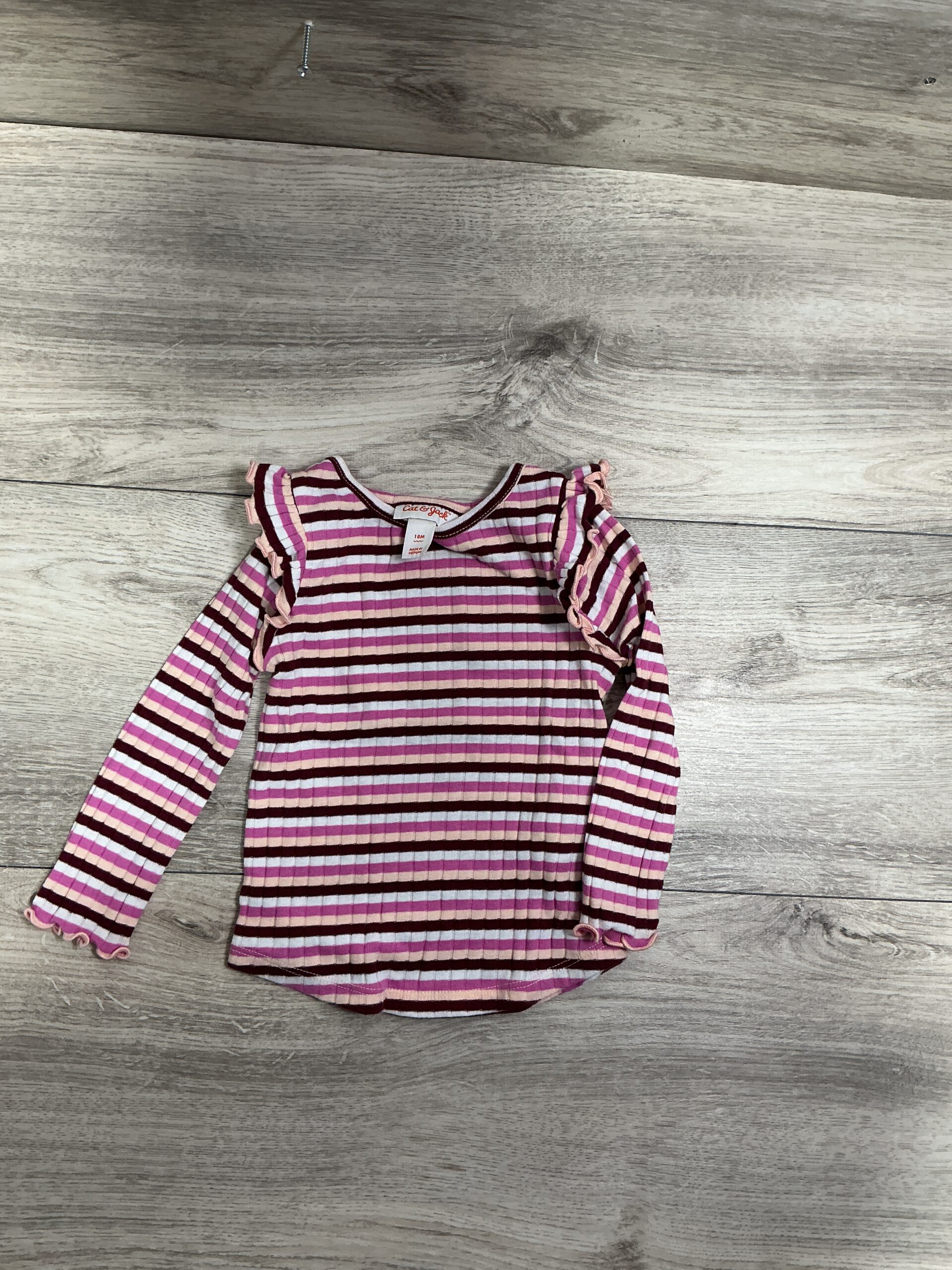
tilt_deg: -83.8
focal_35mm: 29
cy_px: 635
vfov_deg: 61.7
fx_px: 1063
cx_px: 476
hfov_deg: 48.2
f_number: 1.8
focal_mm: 3
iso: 50
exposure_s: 1/50
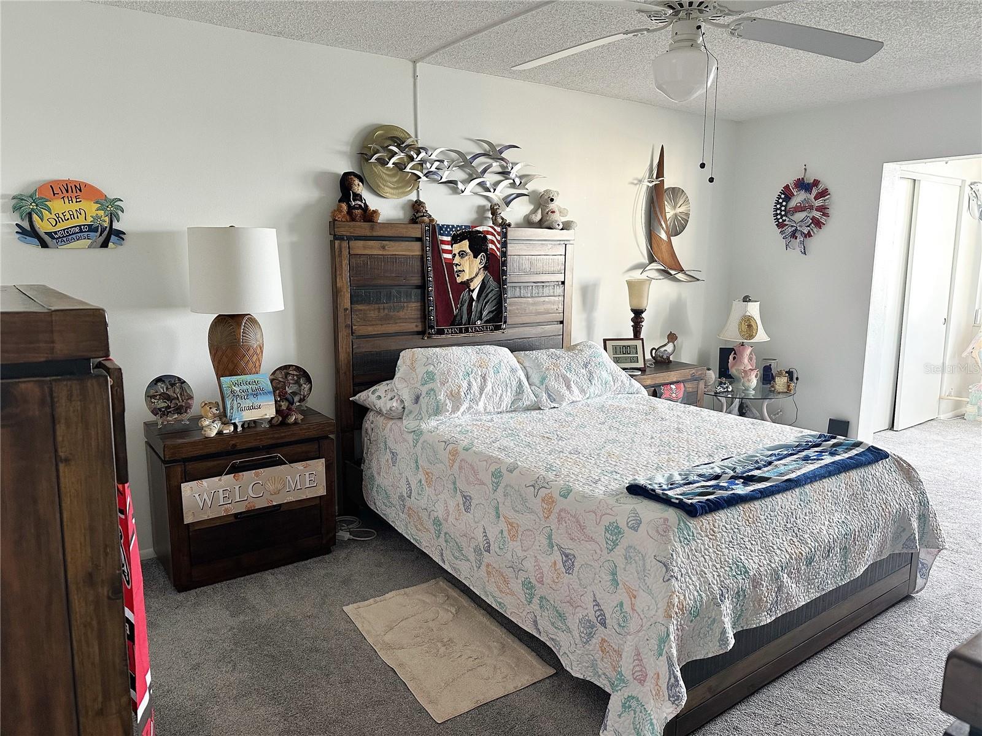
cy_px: 368
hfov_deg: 71.6
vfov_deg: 56.8
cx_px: 491
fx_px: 681
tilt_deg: -9.3
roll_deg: -0.6
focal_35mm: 24
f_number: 1.78
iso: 250
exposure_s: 1/64
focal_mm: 6.86
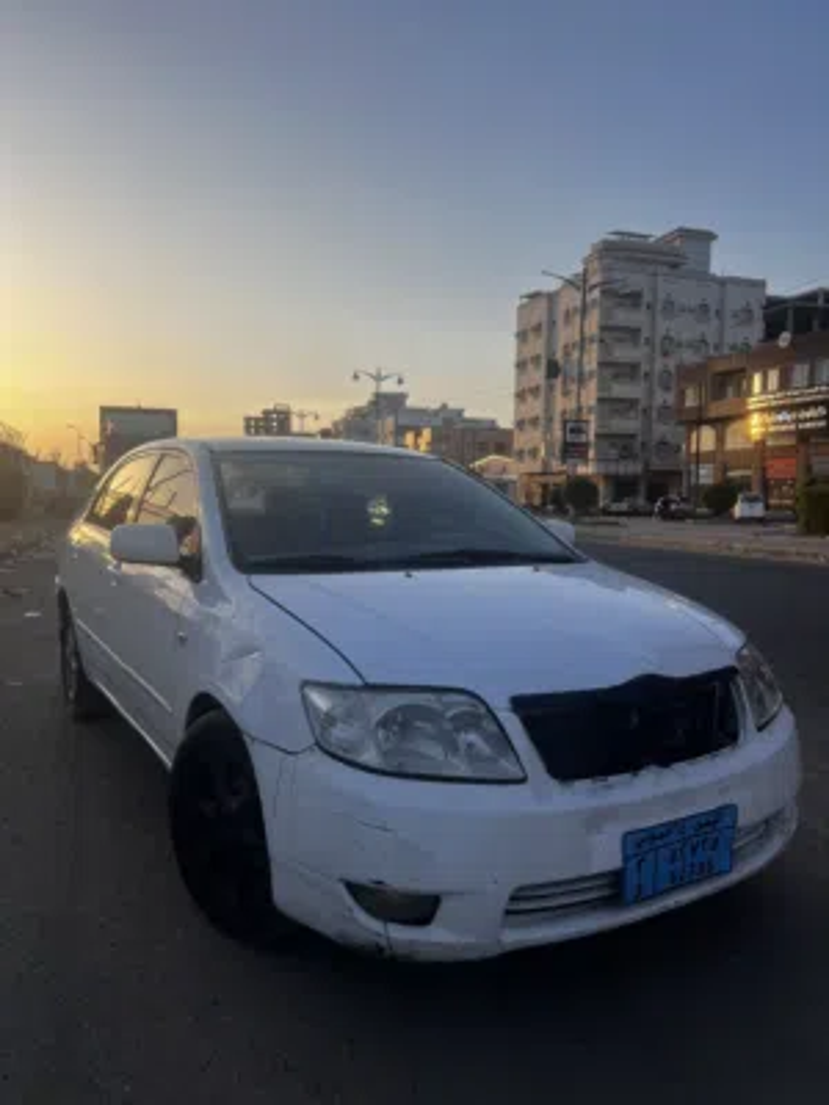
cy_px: 552
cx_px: 414
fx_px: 830
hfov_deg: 53.1
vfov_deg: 67.3
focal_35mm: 26
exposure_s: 1/1751
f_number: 1.5
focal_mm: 5.7
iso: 50
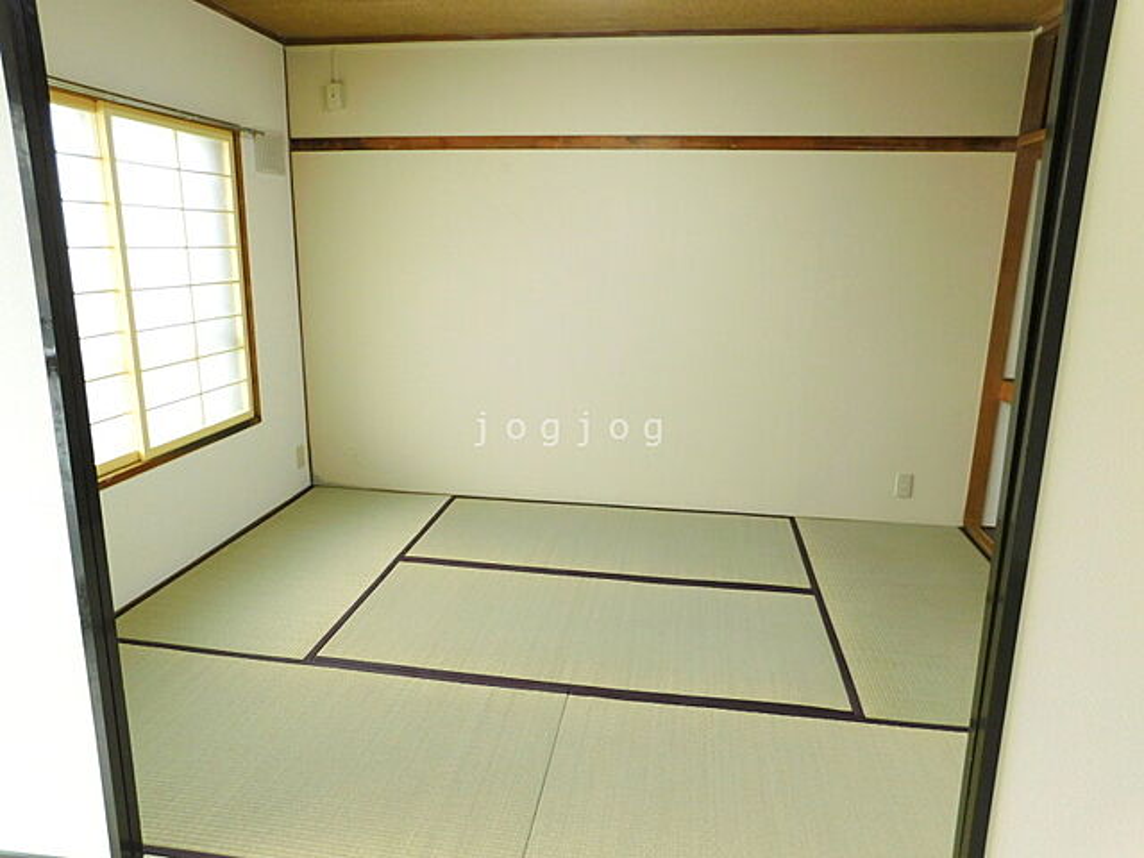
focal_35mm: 23
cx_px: 572
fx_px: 760
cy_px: 429
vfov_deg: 58.9
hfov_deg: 73.9
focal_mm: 4
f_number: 3
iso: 125
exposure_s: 1/60
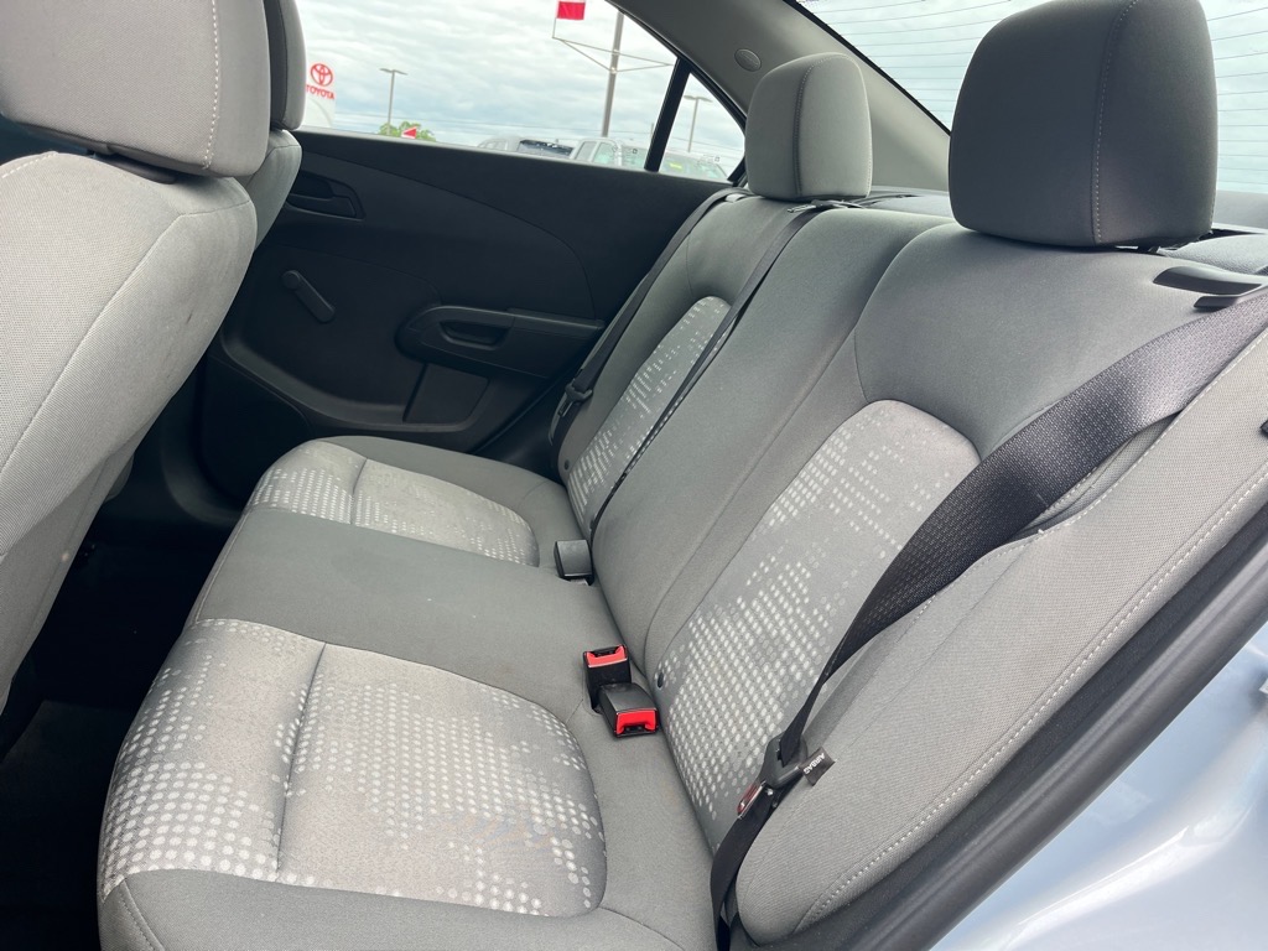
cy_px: 476
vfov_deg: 53.1
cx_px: 634
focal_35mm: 26
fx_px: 952
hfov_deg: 67.3
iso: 40
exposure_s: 1/251
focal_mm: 5.1
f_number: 1.6
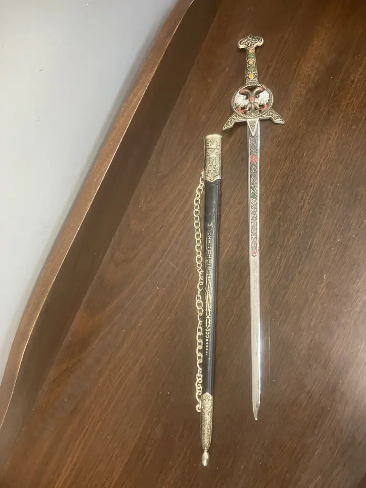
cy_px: 244
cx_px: 183
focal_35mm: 28
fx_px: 395
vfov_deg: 63.4
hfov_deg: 49.7
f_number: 1.8
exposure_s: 1/33
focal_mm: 3.99
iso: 320
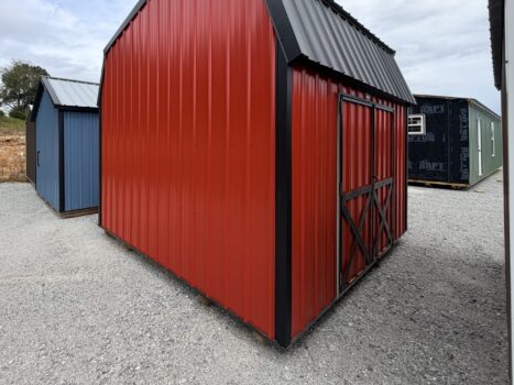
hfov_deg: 86.8
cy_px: 140
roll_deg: +0.1
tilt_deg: +0.6
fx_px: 267
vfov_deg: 70.2
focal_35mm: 18
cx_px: 208
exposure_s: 1/809
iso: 20
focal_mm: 2.22
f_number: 2.2
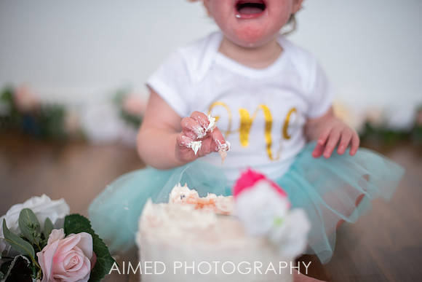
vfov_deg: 27.0
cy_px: 141
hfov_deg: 39.6
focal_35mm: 50
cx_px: 211
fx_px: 586
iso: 200
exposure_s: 1/320
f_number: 1.4
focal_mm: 50
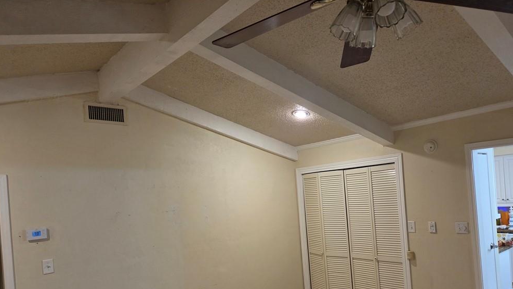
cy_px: 197
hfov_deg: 71.9
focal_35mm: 26
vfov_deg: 43.6
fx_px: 354
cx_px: 255
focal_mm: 5.4
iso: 640
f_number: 1.8
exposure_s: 1/120
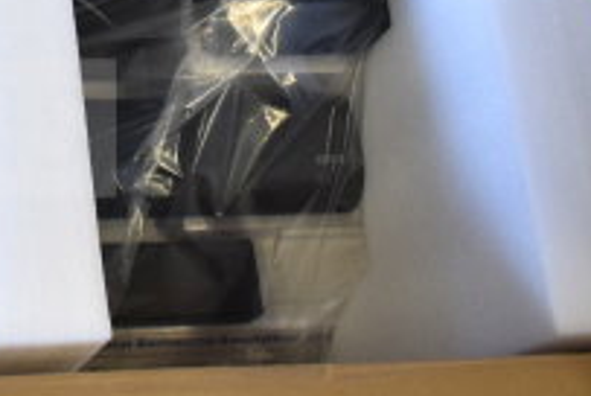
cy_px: -33
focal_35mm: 81
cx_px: -213
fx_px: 1332
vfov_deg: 16.4
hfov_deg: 22.0
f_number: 3.5
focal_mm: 18
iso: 360
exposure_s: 1/30
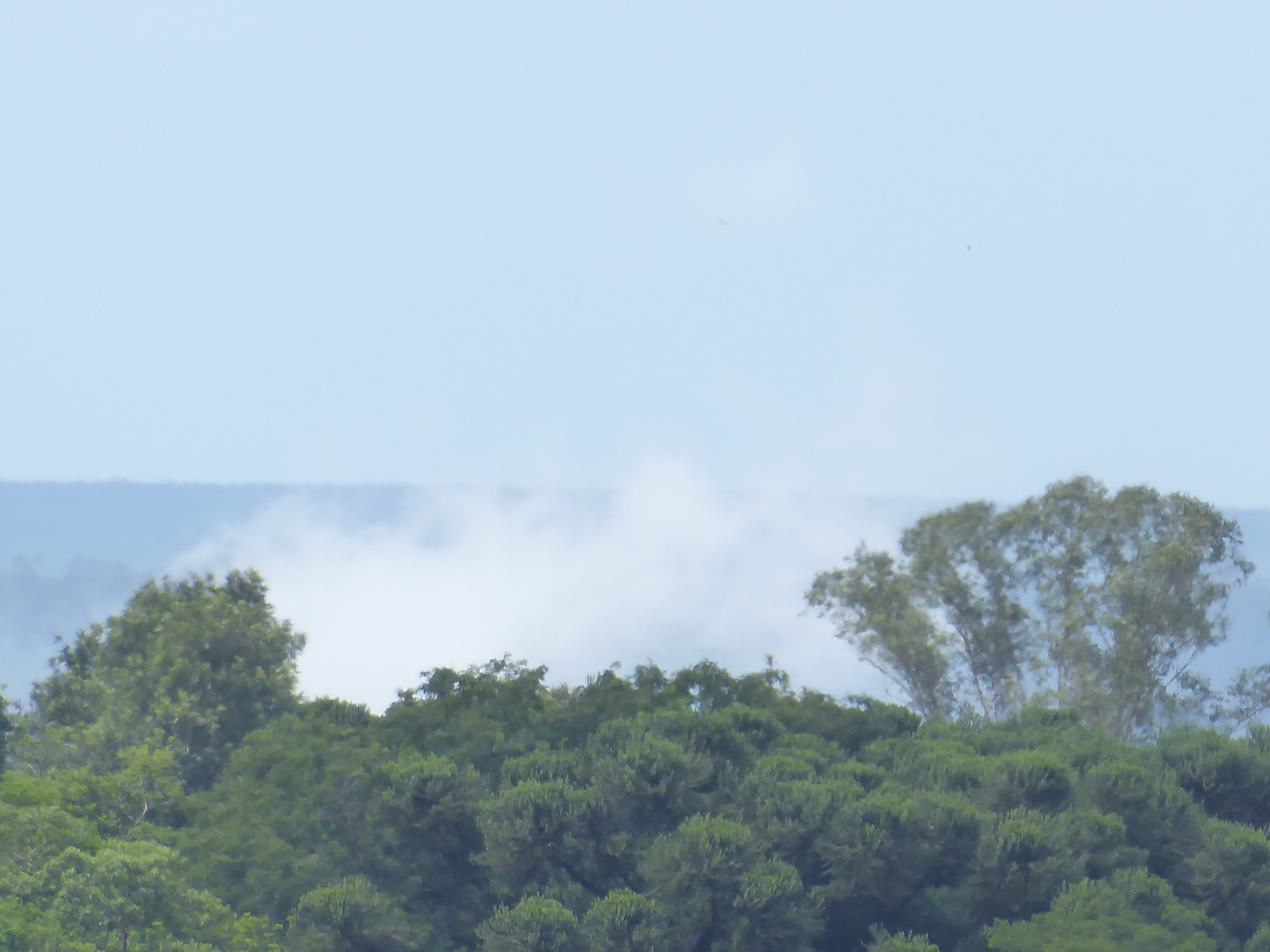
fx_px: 61196
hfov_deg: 1.2
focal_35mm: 1668
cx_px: 605
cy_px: 658
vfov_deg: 0.9
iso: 125
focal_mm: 129
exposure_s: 1/200
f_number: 6.4
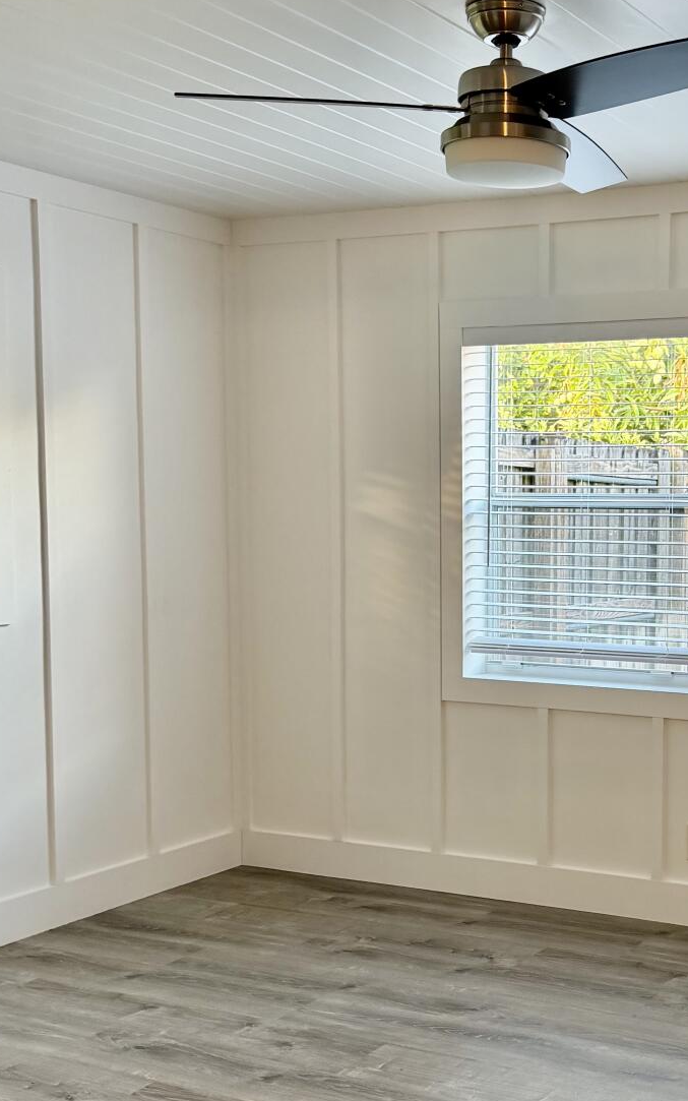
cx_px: 618
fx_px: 1410
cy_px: 645
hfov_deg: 26.5
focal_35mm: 47
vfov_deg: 42.5
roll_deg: -1.0
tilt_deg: -5.2
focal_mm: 6.76
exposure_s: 1/60
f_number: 1.78
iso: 200
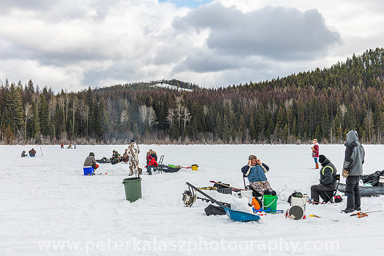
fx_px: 509
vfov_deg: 28.3
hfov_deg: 41.4
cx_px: 188
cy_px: 128
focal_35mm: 48
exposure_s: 1/200
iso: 72
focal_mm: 46
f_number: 8
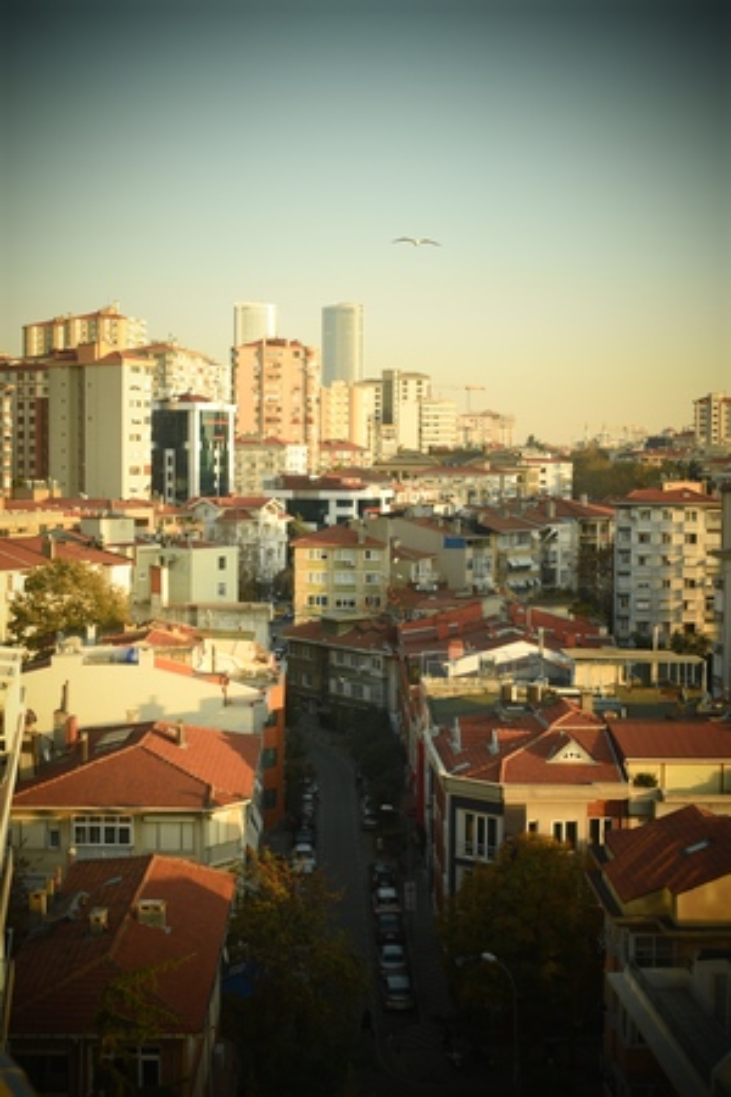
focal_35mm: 48
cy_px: 548
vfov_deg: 41.1
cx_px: 366
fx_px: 1462
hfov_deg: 28.1
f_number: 6.3
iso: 100
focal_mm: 32
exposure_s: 1/160
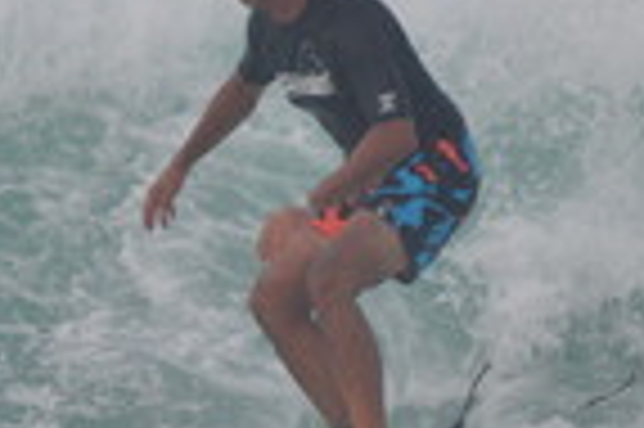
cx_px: -41
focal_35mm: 1734
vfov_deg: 0.8
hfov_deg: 1.2
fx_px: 30984
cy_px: 255
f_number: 7.1
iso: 200
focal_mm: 300
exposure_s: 1/800
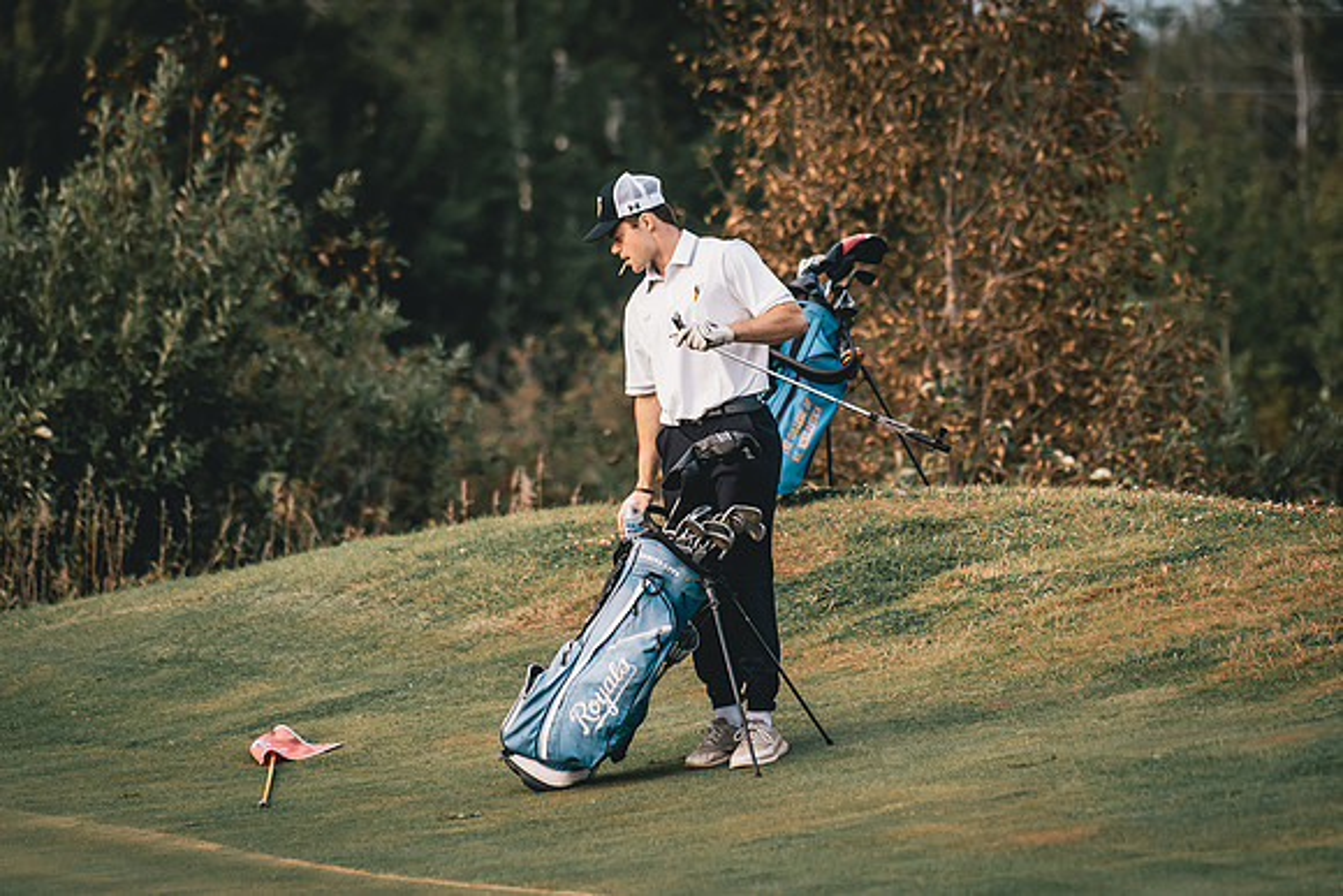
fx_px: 9161
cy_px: 435
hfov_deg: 8.4
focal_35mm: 246
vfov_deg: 5.6
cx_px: 733
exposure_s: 1/2000
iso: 400
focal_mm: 150
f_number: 2.8
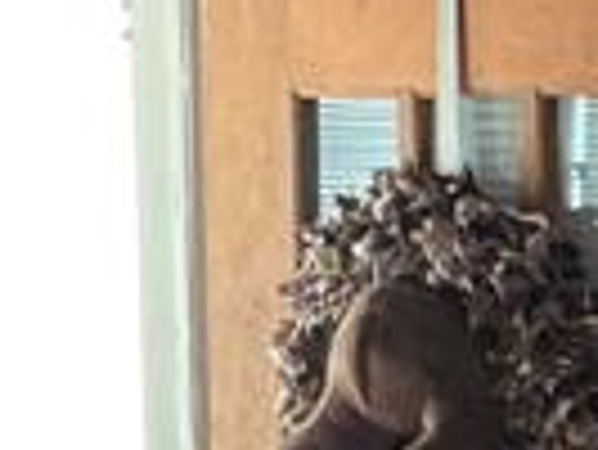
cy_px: 747
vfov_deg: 6.6
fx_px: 3856
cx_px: 1003
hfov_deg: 8.6
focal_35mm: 223
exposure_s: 1/40
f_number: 1.8
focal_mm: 3
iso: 200
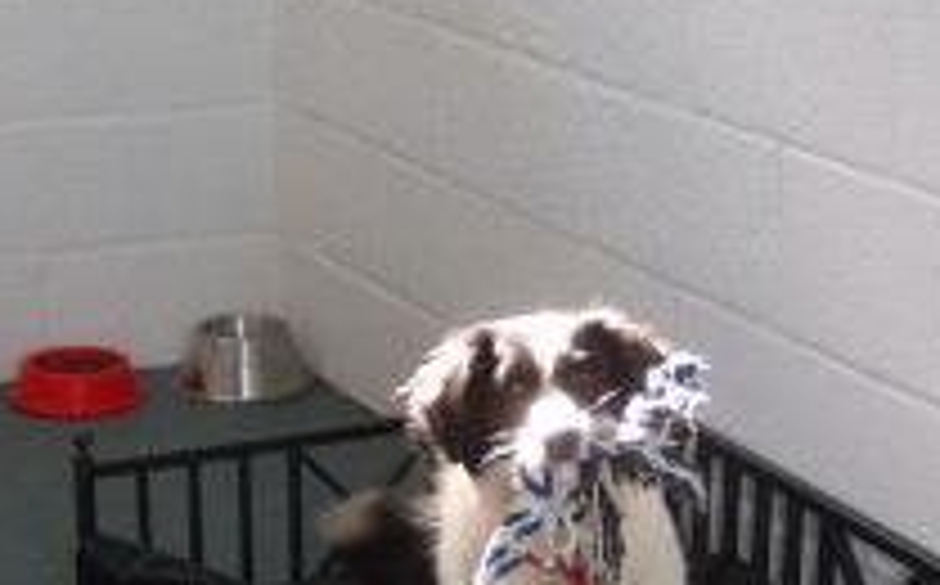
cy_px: 518
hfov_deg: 22.8
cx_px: 459
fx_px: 2328
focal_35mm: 91
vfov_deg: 14.2
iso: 50
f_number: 2.8
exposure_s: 1/45
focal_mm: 5.8
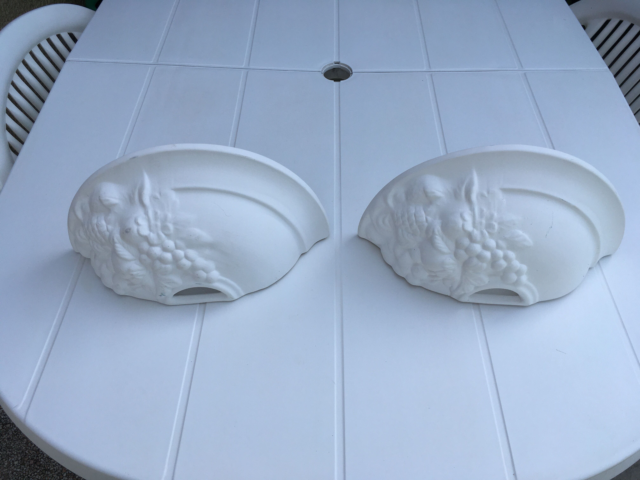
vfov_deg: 48.2
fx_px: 536
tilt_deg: -49.6
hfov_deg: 61.7
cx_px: 320
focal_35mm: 29
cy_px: 240
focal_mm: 4.15
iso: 25
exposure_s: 1/545
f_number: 2.2
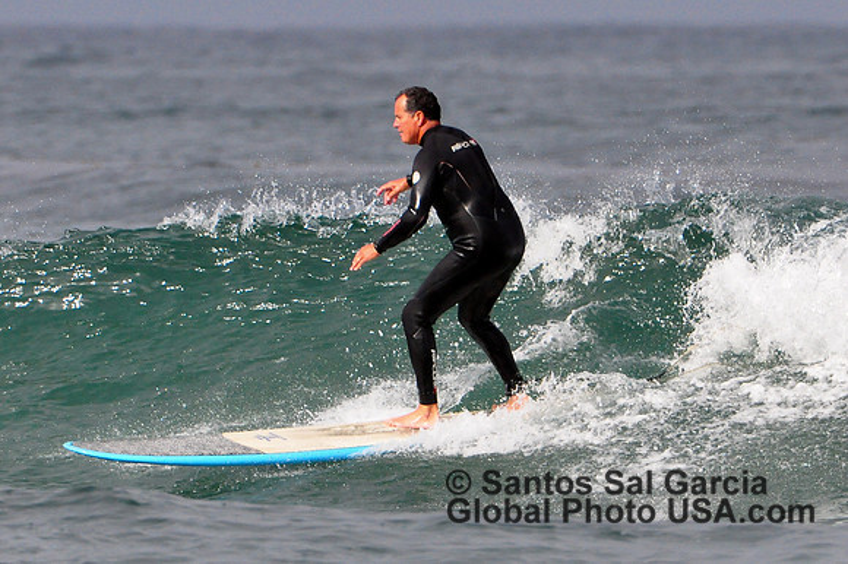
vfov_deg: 1.7
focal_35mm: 825
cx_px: 424
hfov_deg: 2.5
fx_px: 19422
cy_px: 282
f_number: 8
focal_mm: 550
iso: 1250
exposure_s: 1/4000
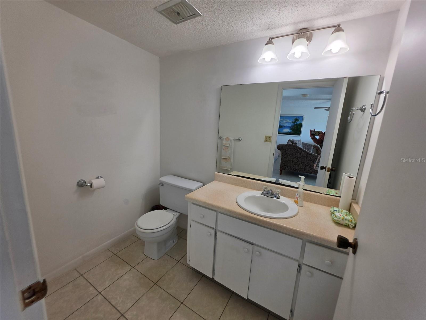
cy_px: 160
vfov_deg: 89.9
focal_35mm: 13
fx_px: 160
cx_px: 213
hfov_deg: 106.2
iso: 50
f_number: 1.9
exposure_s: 1/120
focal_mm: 2.2
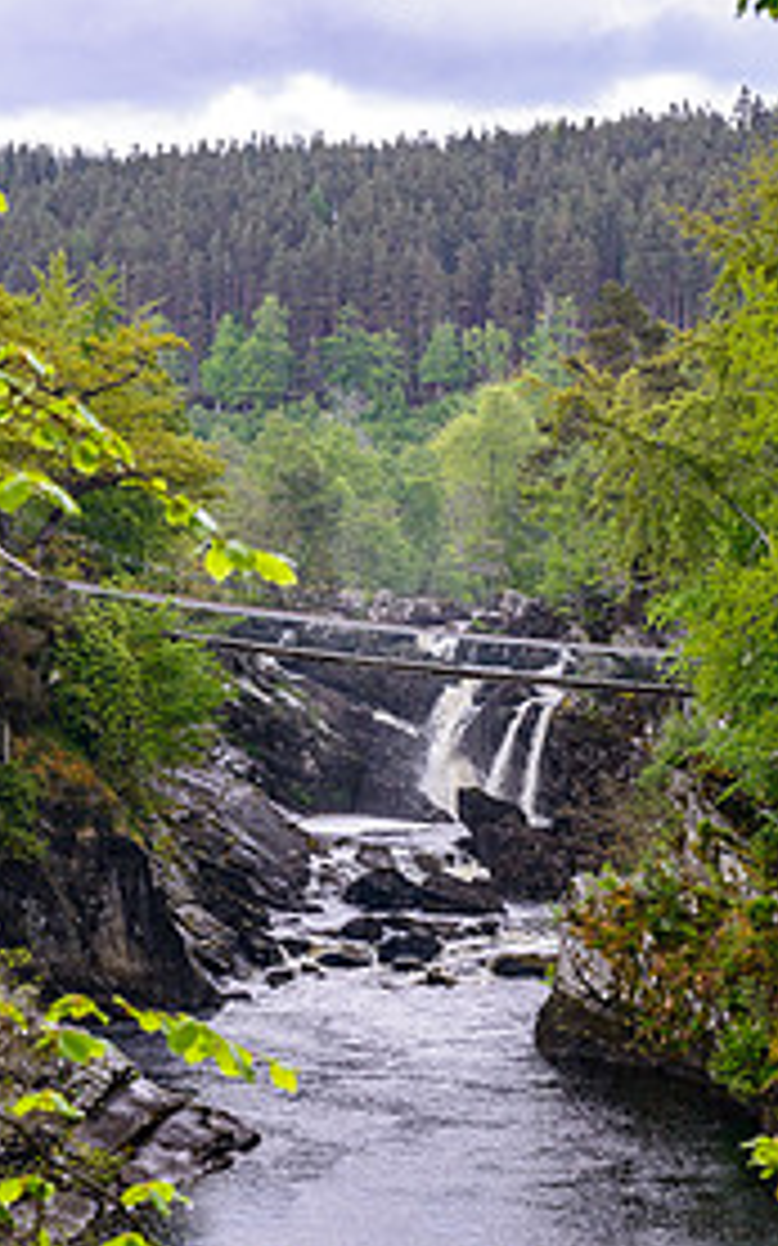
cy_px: 963
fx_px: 3089
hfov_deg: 14.4
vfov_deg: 22.5
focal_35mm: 91
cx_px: 364
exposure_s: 1/60
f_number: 8
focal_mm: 55
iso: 720
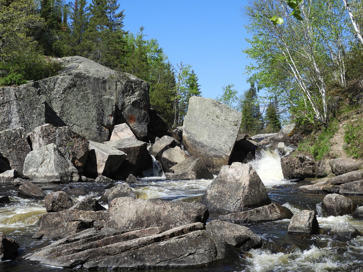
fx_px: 629
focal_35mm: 60
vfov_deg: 24.4
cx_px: 182
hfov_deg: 32.2
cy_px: 136
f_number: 4.2
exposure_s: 1/800
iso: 100
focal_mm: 10.7
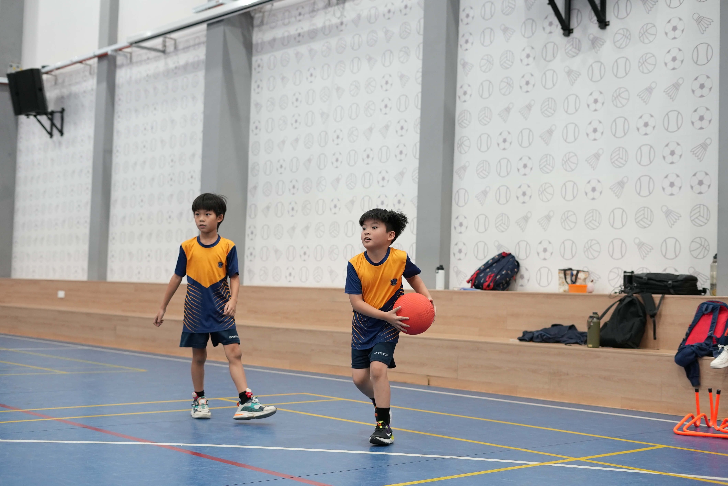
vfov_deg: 27.0
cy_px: 243
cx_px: 364
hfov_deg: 39.6
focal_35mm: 50
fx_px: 1012
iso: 2000
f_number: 2.8
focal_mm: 50
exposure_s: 1/400
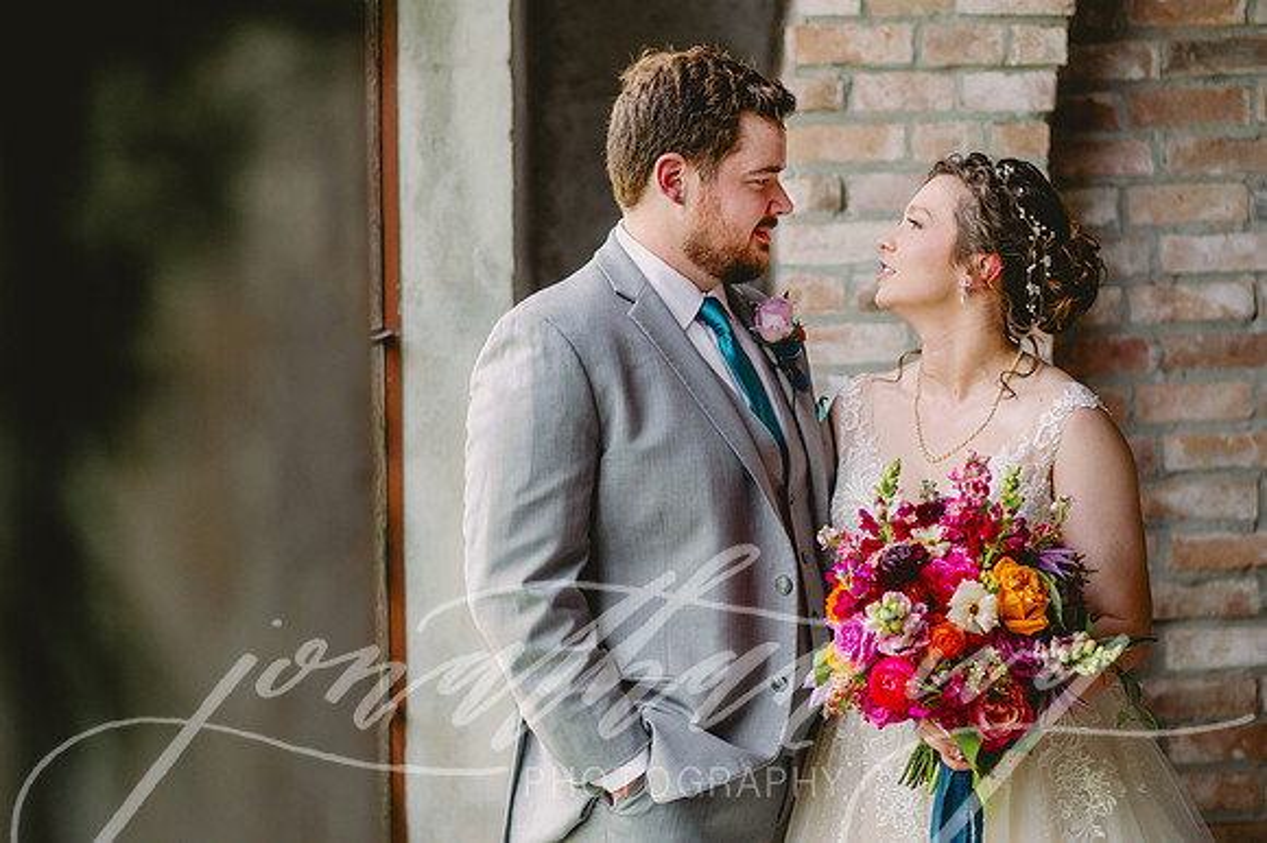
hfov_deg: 23.9
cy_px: 422
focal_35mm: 85
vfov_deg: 16.1
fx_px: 2990
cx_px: 634
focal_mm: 85
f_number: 2.2
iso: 800
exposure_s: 1/1600
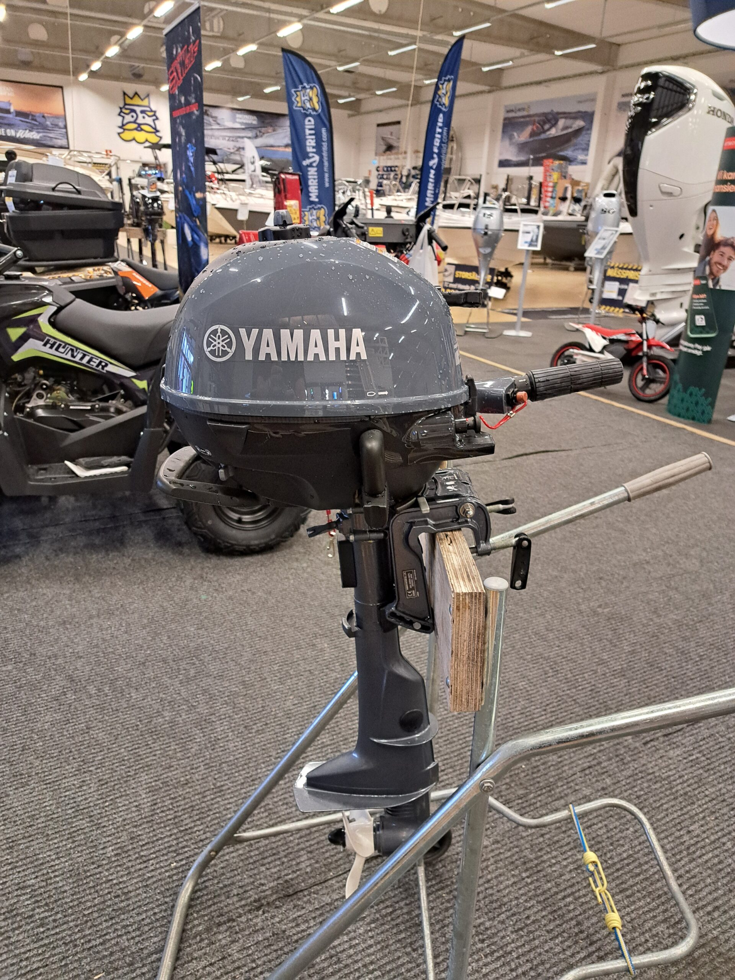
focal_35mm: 24
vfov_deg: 71.6
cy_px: 490
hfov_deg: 56.8
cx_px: 368
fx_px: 679
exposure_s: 1/50
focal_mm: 5.23
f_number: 1.8
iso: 320
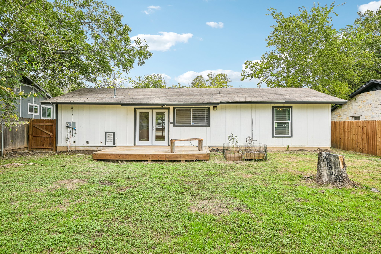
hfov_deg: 81.2
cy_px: 127
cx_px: 190
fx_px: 222
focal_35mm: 21
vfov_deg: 59.5
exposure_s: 1/180
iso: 100
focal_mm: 21
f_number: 6.7
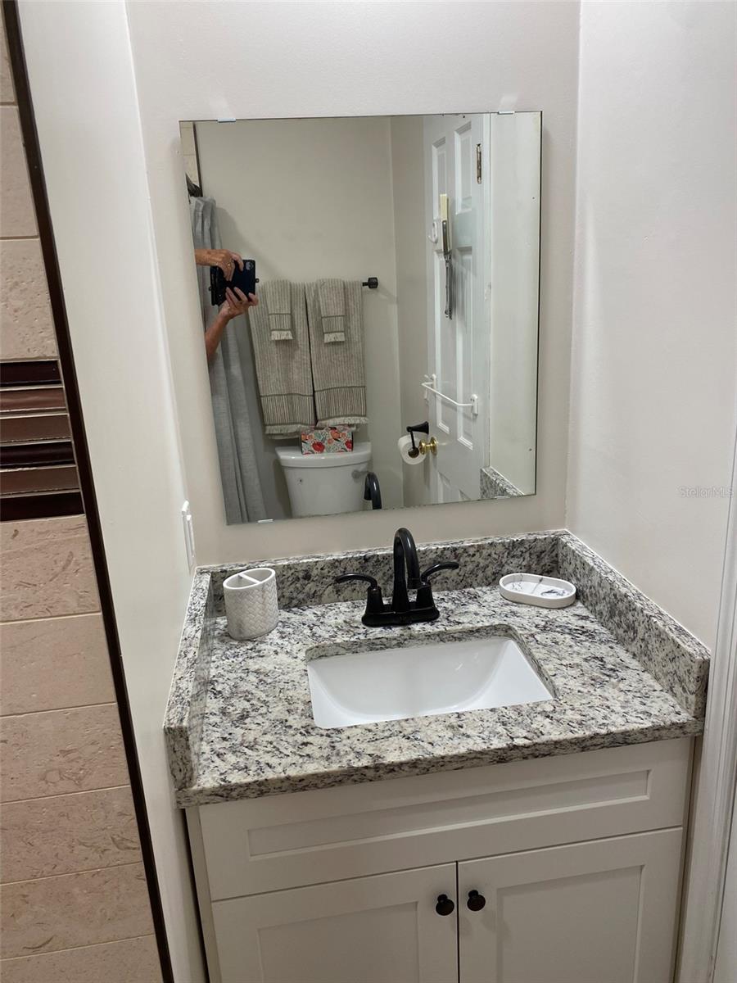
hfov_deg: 53.1
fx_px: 738
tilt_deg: -15.8
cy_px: 492
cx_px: 368
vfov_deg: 67.3
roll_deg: +3.1
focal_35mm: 26
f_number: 1.8
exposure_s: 1/62
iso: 50
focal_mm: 4.25
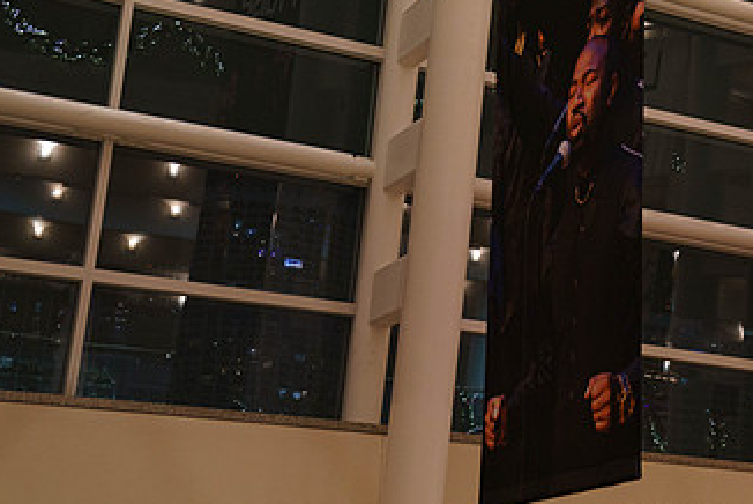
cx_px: 638
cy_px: 154
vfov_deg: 17.0
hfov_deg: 24.8
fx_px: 1675
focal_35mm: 80
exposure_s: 1/200
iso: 3200
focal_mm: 45
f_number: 3.2
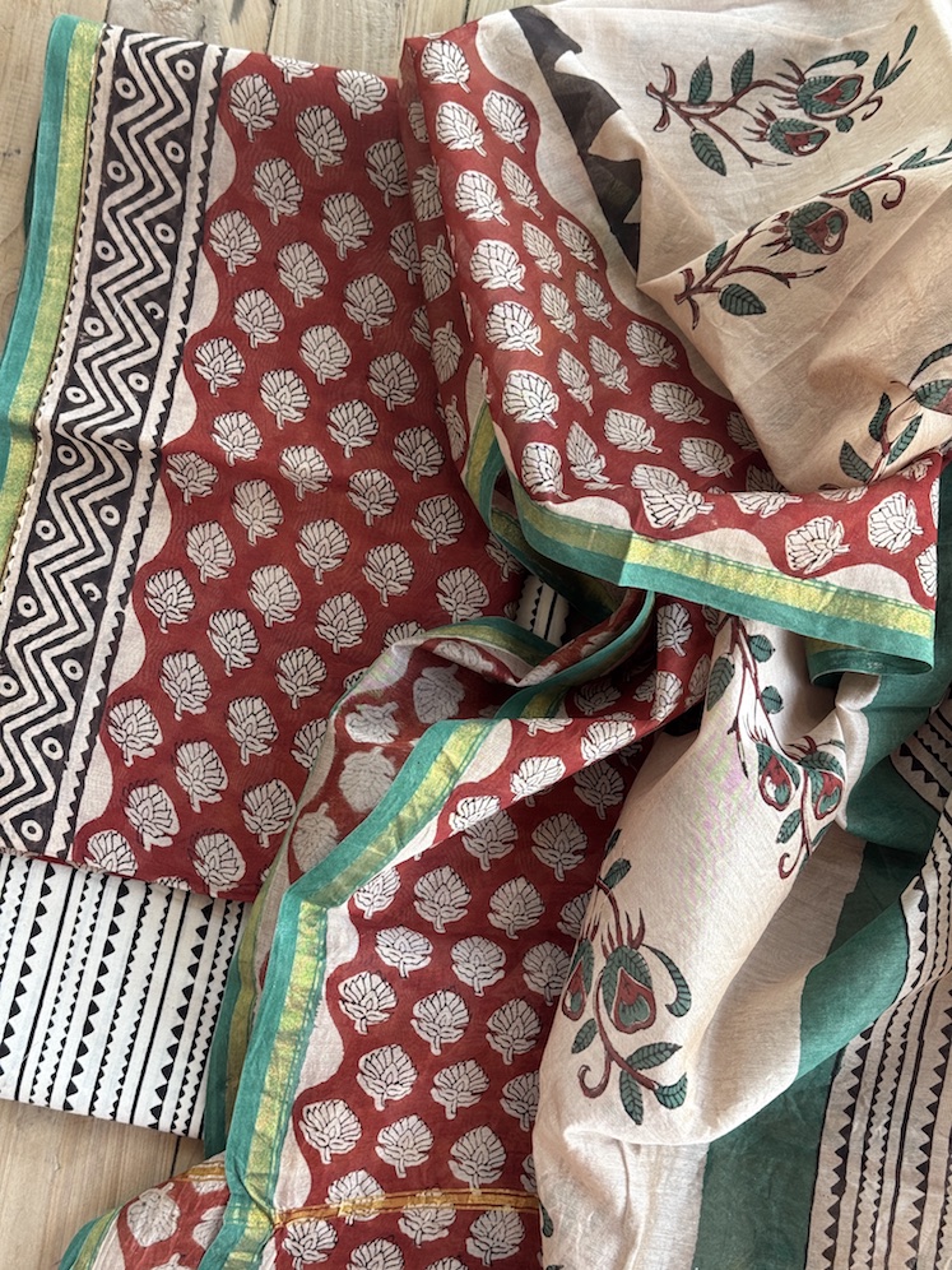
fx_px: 1760
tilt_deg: -81.4
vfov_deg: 39.7
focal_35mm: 48
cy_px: 635
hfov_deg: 30.3
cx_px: 476
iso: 50
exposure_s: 1/124
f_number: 1.78
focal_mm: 6.76
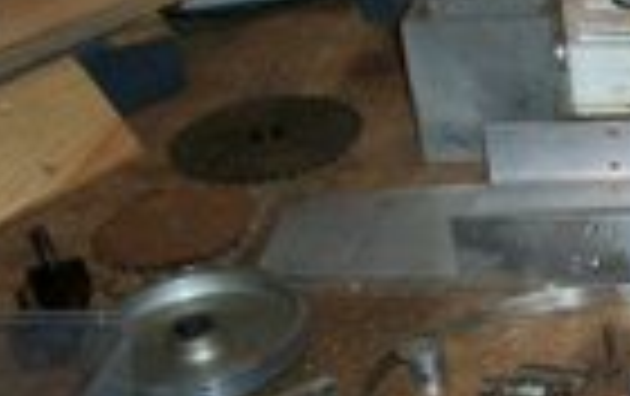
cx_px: 878
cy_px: 288
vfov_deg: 12.0
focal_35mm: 109
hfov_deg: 17.6
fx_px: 1874
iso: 140
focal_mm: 5.9
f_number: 4.5
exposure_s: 1/64
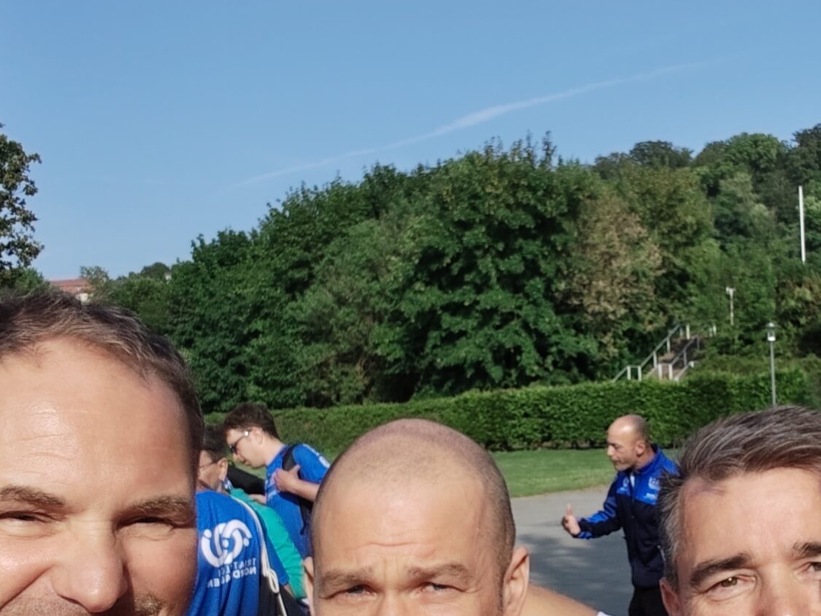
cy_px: 454
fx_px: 1138
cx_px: 597
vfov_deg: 29.8
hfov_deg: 38.8
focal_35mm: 48
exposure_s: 1/953
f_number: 2.2
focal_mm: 2.23
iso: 50
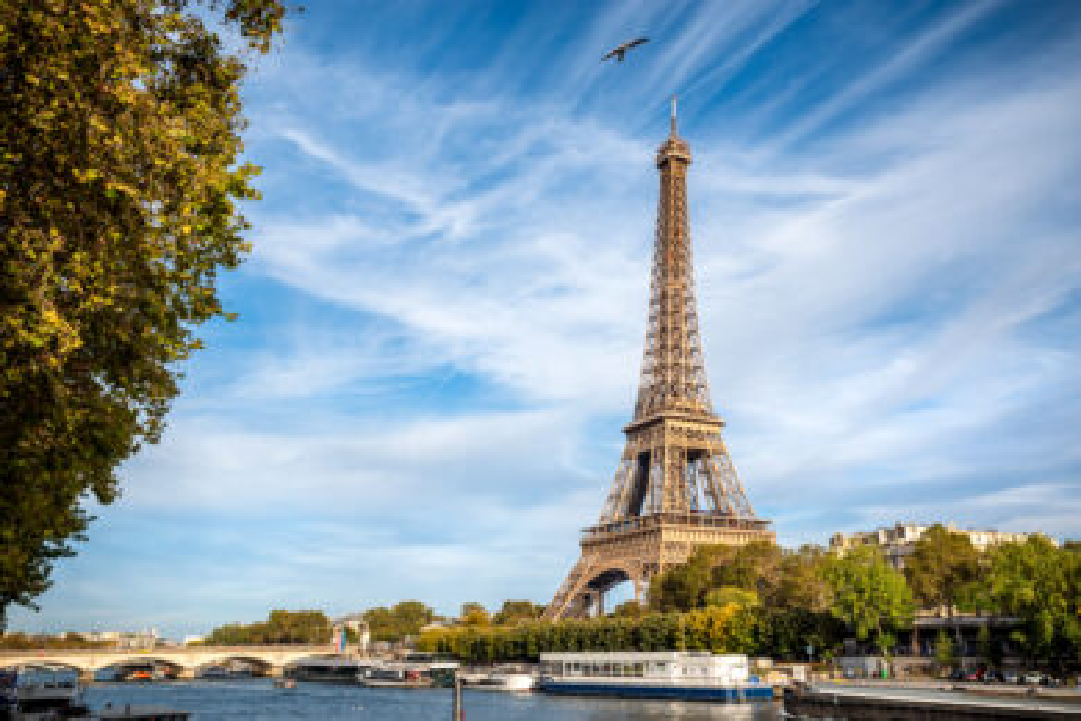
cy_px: 360
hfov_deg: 60.3
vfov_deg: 42.3
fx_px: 931
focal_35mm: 31
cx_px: 540
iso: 100
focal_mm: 31
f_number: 7.1
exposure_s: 1/400
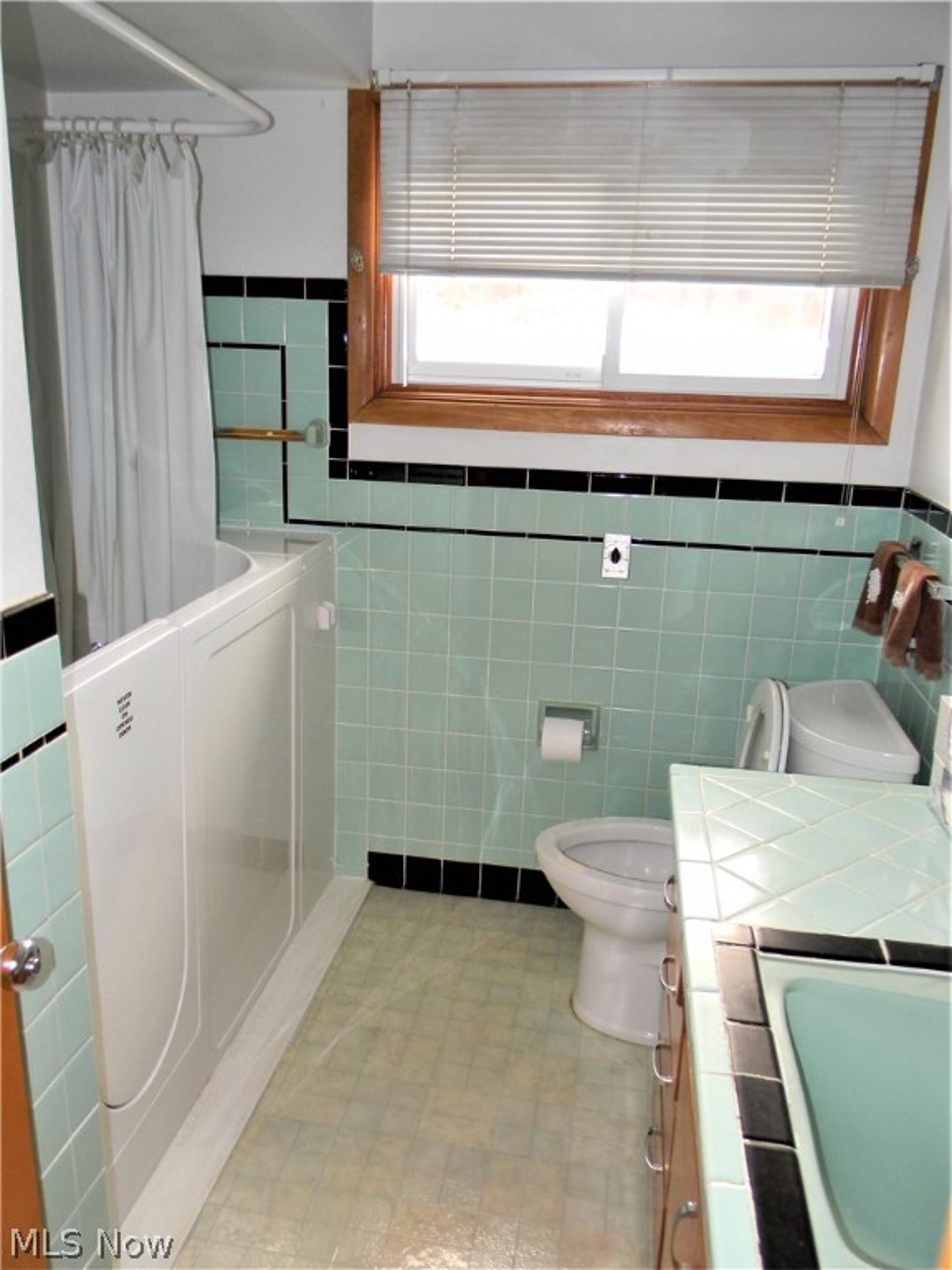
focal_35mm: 28
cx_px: 476
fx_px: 1027
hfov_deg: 49.7
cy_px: 635
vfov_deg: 63.4
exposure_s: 1/30
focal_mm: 5
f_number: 3.5
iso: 180
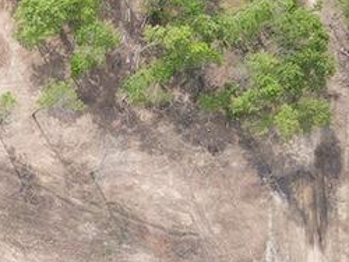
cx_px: -156
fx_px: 969
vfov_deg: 15.4
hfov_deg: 18.4
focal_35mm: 96
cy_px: 63
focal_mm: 4.5
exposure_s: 1/20
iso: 100
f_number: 2.8
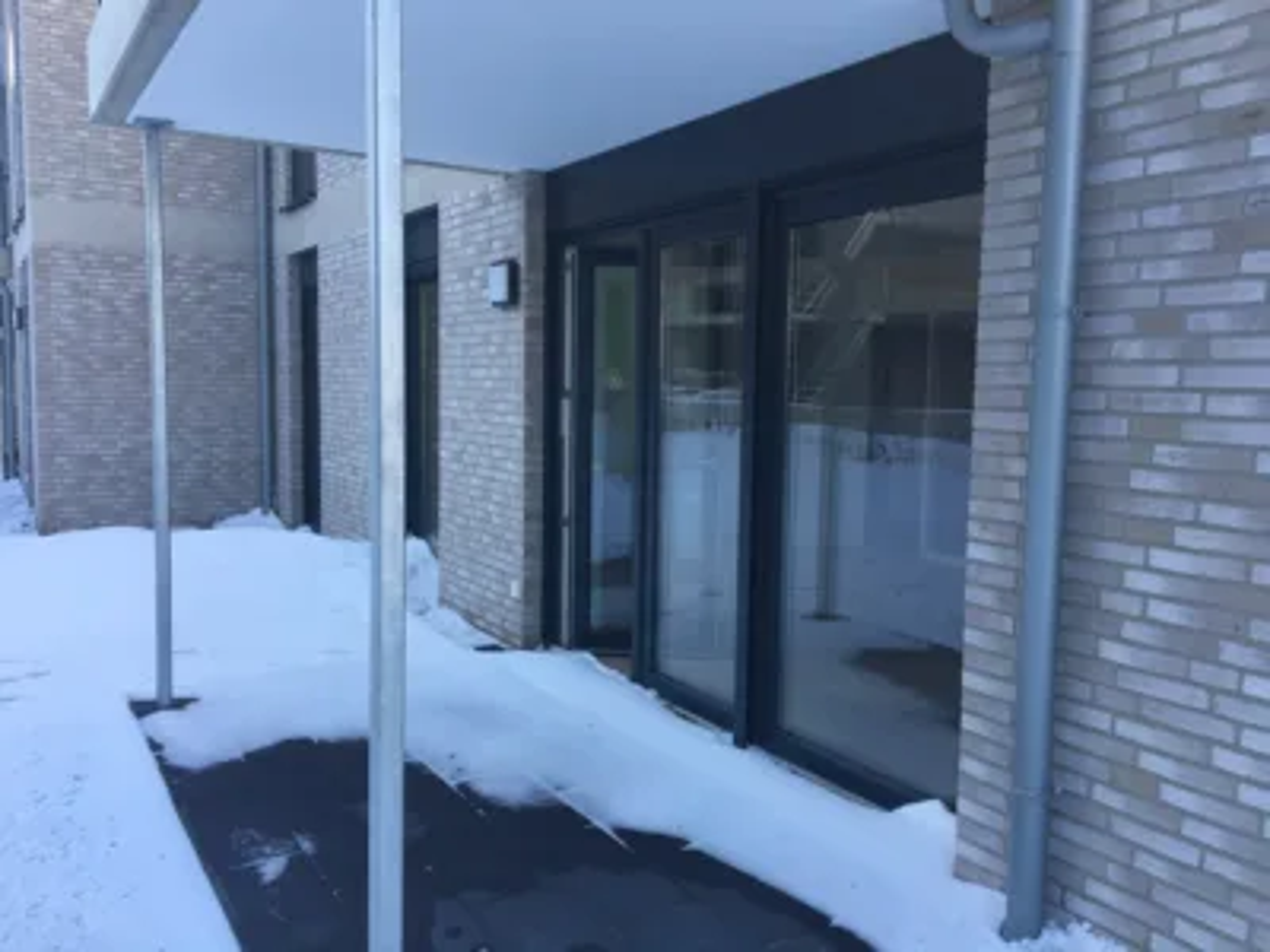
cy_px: 476
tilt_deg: -4.5
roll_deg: -2.0
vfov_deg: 48.2
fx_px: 1064
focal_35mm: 29
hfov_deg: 61.7
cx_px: 635
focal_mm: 4.15
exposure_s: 1/368
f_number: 2.2
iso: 25
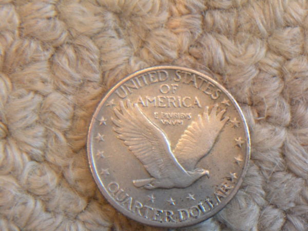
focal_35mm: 81
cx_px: 154
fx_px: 721
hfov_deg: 24.1
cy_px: 116
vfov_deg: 18.2
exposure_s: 1/9.8
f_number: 4.8
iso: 400
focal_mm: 14.2
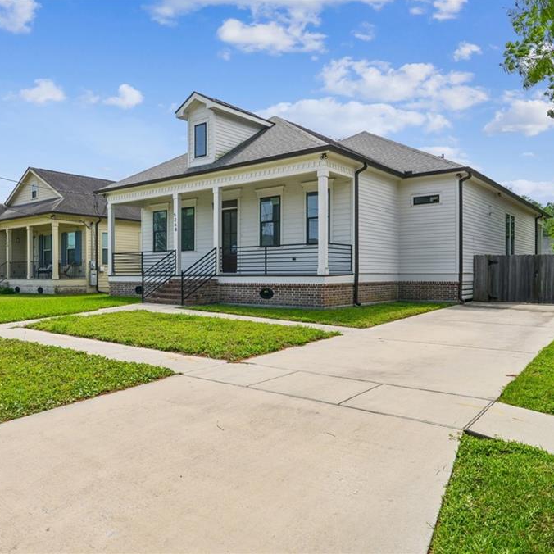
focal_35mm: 27
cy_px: 276
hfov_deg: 58.4
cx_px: 211
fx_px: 489
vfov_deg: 59.1
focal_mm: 21
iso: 400
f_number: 13
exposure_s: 1/640
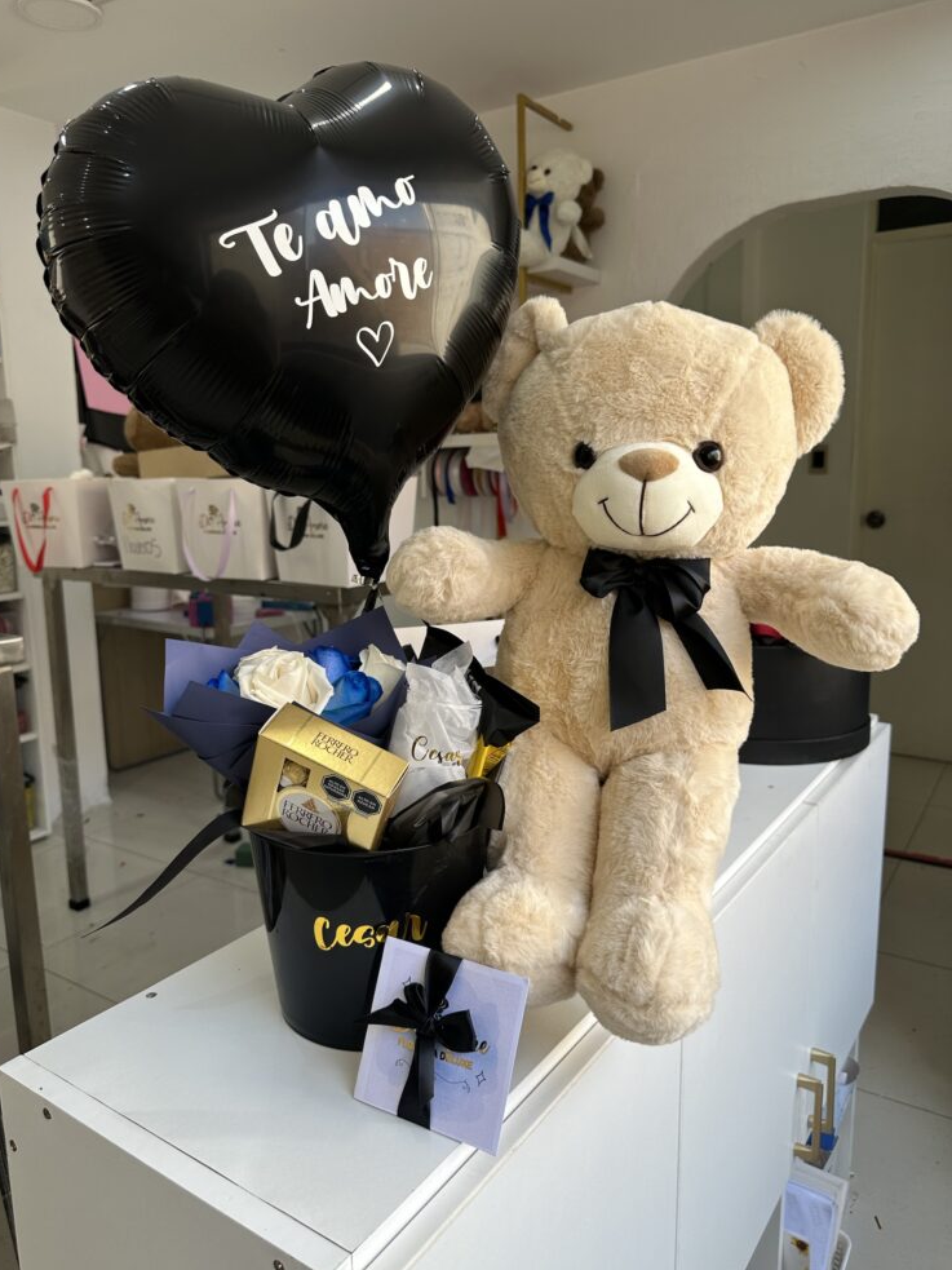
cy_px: 619
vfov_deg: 69.4
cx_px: 457
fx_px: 917
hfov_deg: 54.9
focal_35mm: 25
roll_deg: +0.2
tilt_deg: -9.0
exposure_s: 1/161
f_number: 1.78
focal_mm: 6.86
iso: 64
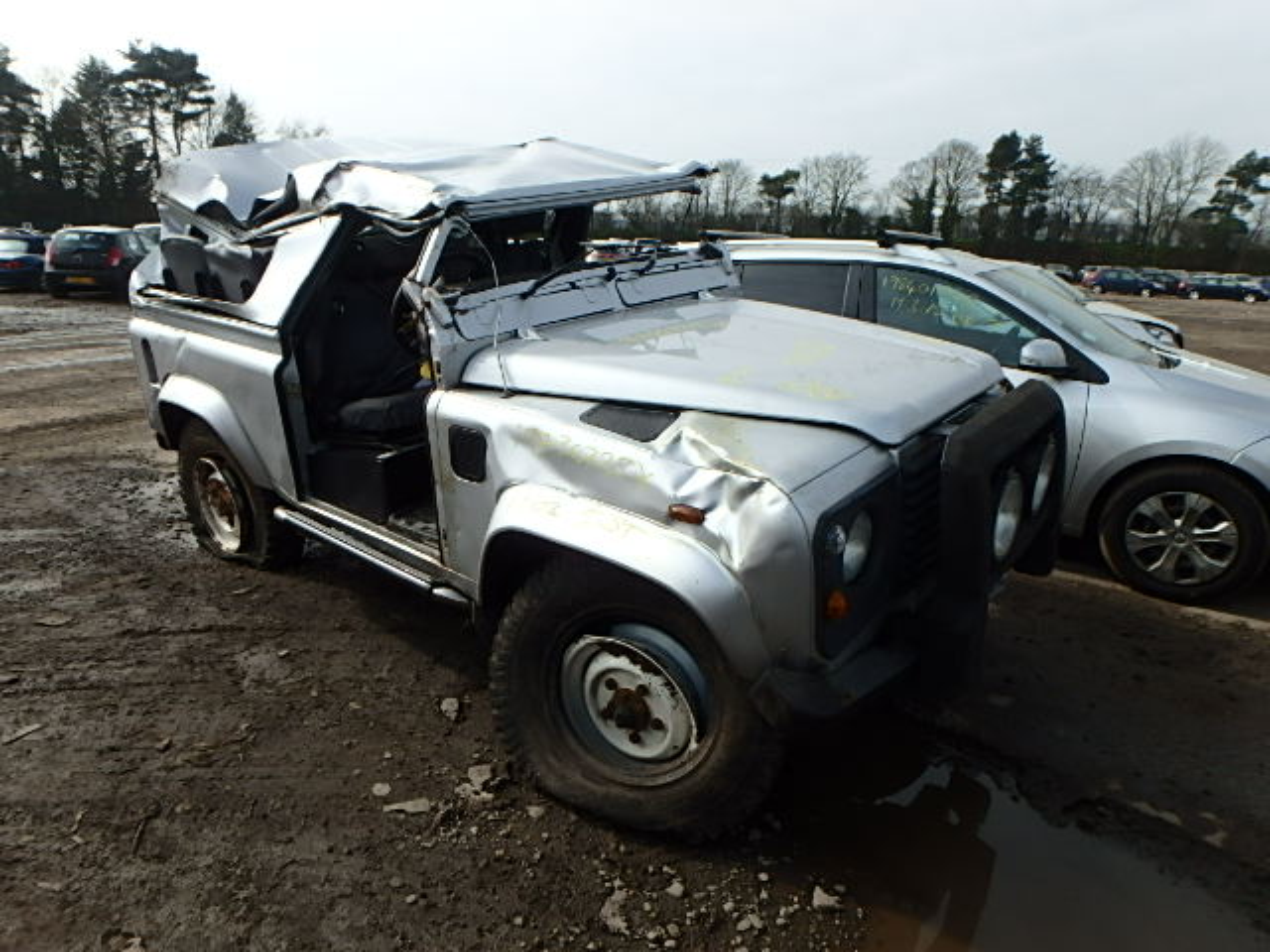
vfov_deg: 63.4
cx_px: 635
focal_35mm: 21
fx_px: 770
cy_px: 476
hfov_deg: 79.0
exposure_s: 1/400
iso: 125
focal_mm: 3.7
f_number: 6
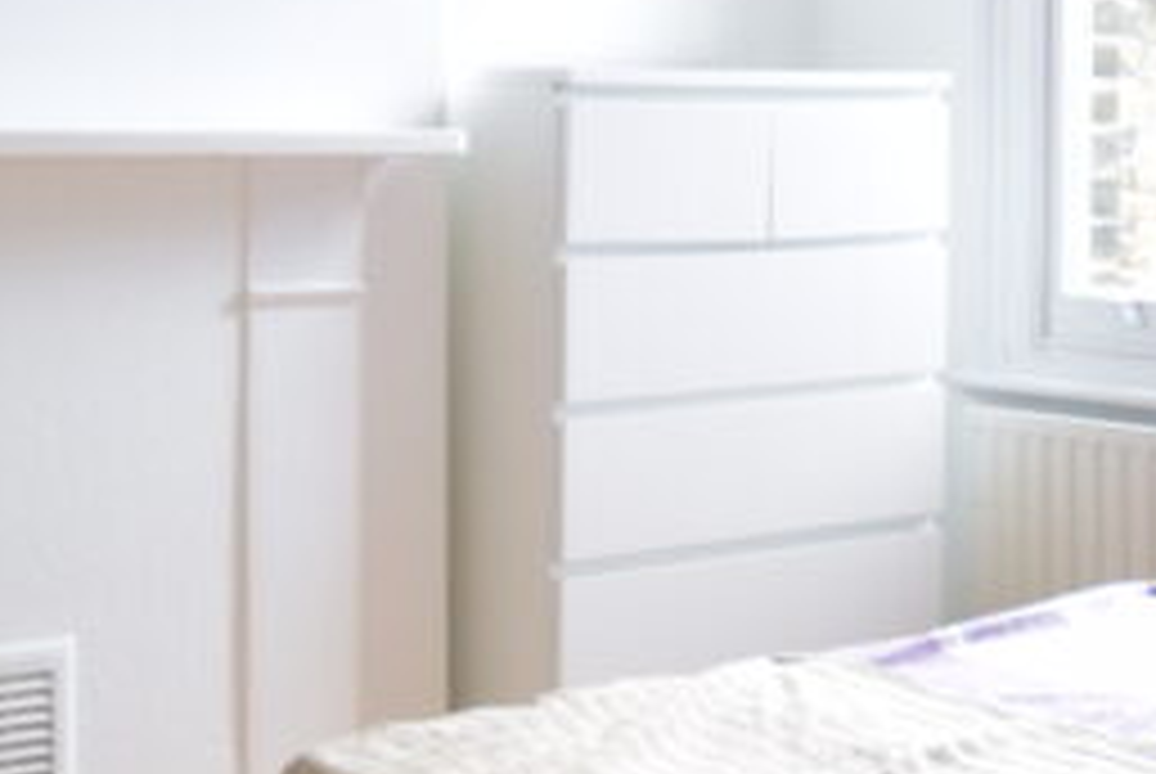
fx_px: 2250
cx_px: 243
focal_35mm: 70
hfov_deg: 28.2
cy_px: 115
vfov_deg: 19.2
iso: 400
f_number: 4
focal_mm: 10
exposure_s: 1/40
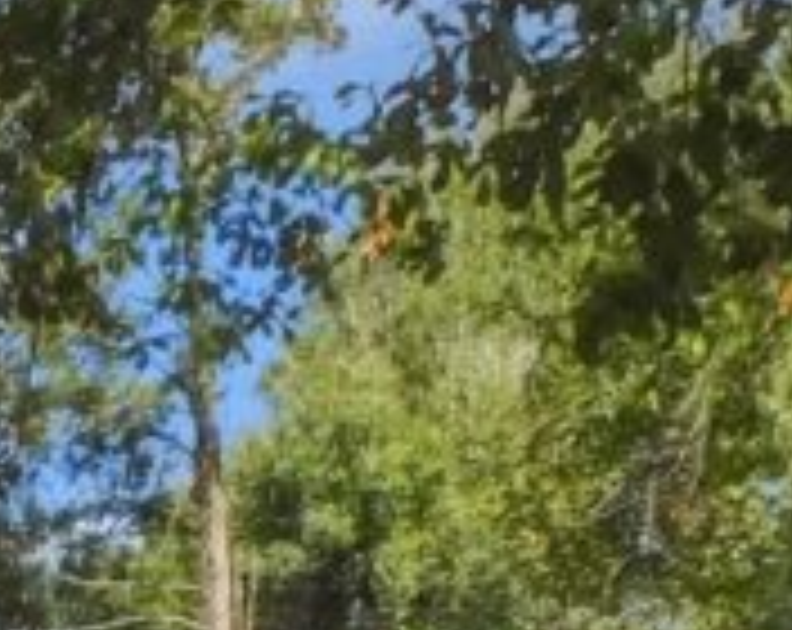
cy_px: 1413
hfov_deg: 8.5
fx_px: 4795
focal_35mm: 205
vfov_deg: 7.1
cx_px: -1179
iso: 125
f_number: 3.5
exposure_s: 1/1000
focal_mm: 6.3
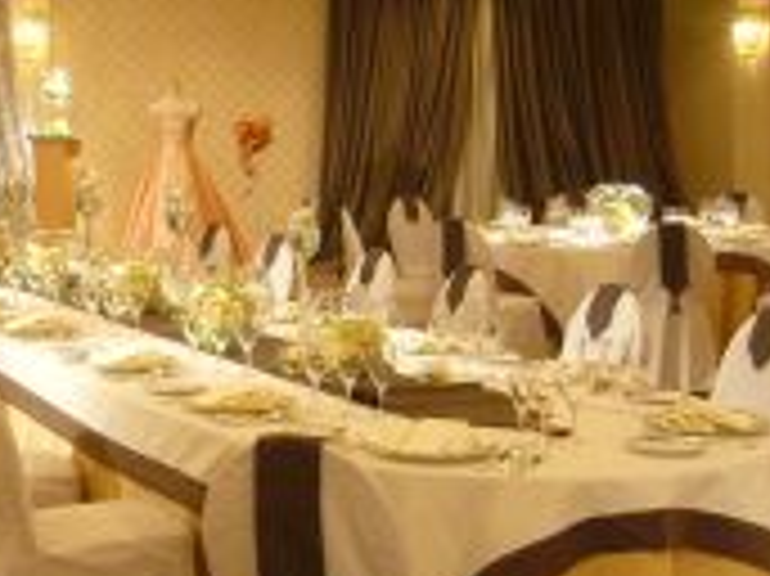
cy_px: 238
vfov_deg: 18.0
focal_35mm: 82
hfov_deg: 23.1
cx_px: 36
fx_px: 1823
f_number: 2.8
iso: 160
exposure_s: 1/15
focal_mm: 5.8
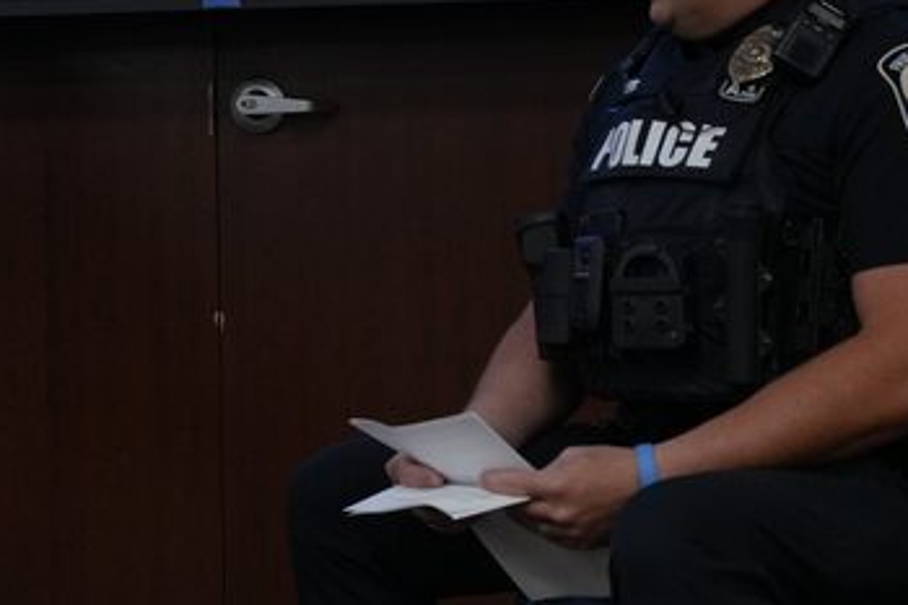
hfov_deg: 16.8
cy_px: -121
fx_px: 3025
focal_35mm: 120
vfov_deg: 11.2
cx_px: 49
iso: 2000
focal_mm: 41
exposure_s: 1/160
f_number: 4
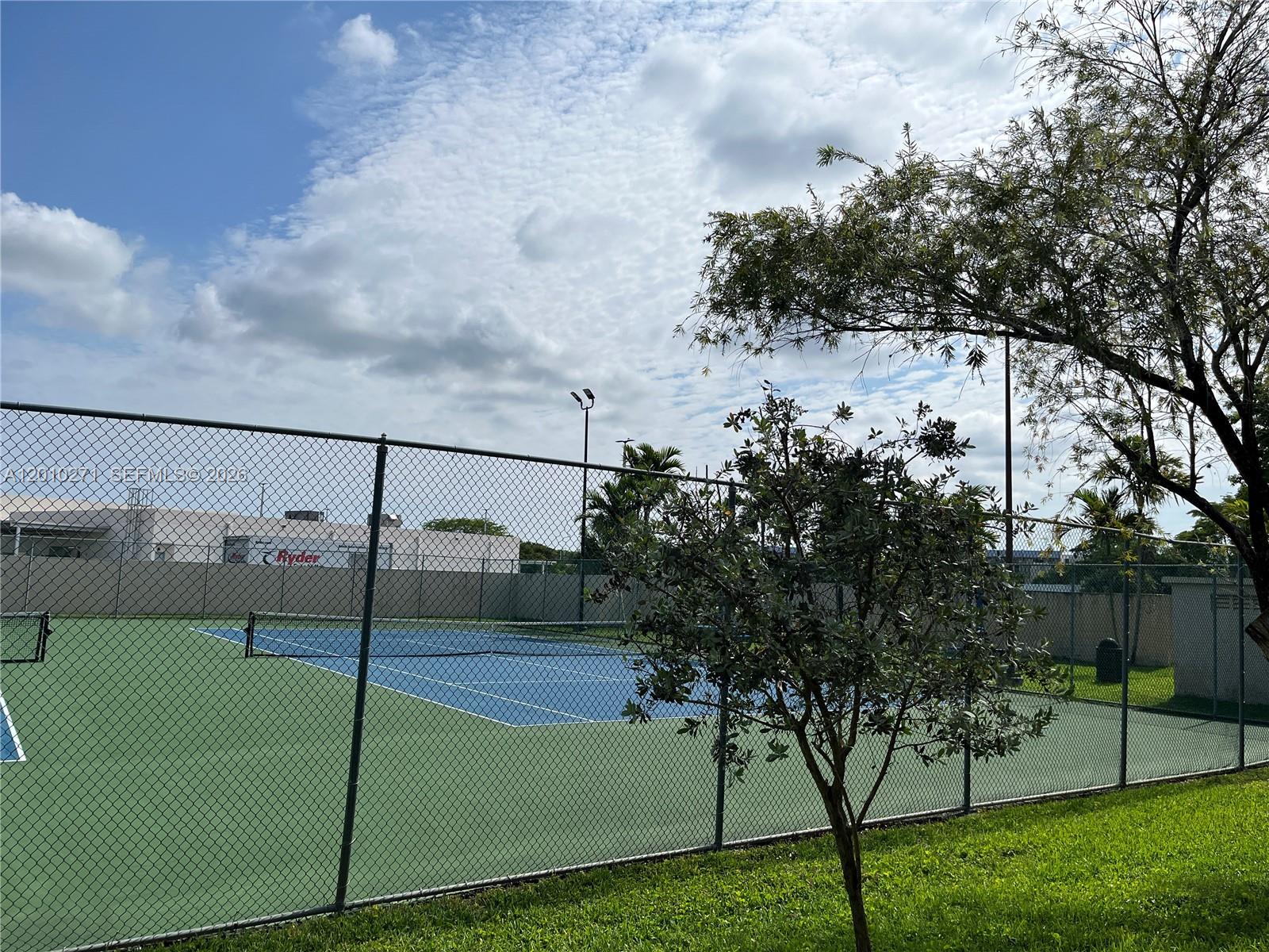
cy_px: 476
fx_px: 953
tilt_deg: +6.6
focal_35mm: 26
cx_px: 634
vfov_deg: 53.1
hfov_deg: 67.3
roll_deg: -1.7
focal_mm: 5.1
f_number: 1.6
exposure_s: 1/8403
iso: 50
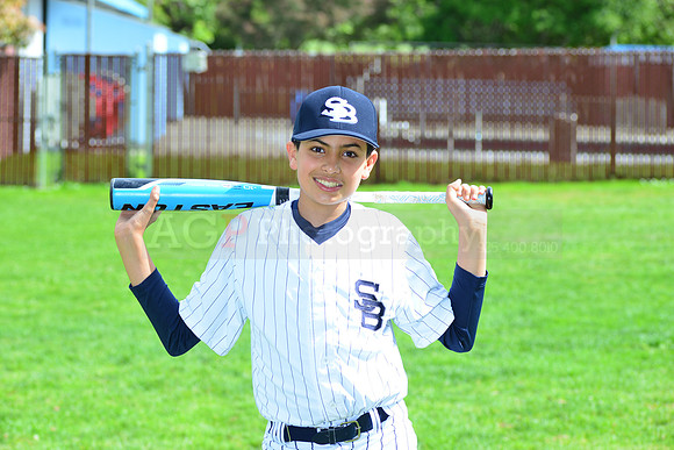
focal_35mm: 116
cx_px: 337
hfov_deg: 17.6
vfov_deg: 11.8
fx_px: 2172
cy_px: 225
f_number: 8
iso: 200
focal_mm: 116
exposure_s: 1/200
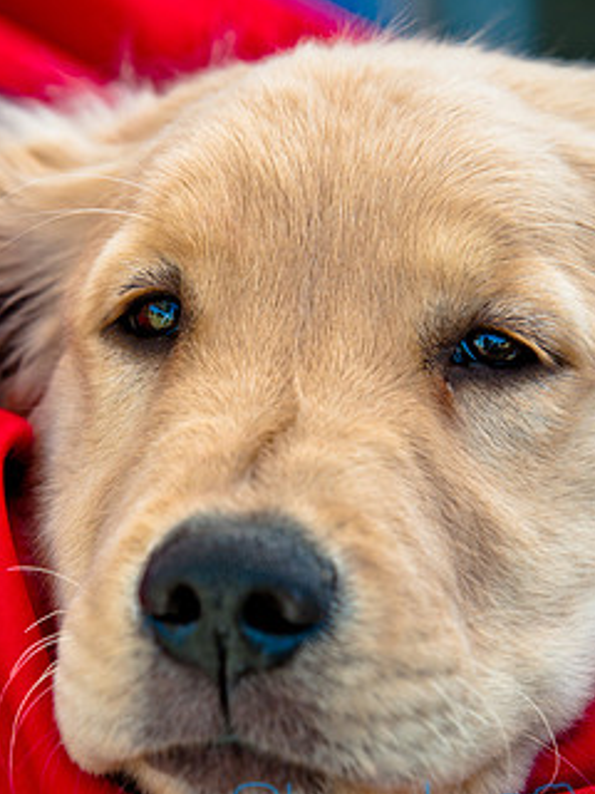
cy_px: 380
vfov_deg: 6.7
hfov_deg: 5.1
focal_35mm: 294
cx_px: 252
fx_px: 6730
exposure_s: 1/250
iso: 200
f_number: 5.6
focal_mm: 145
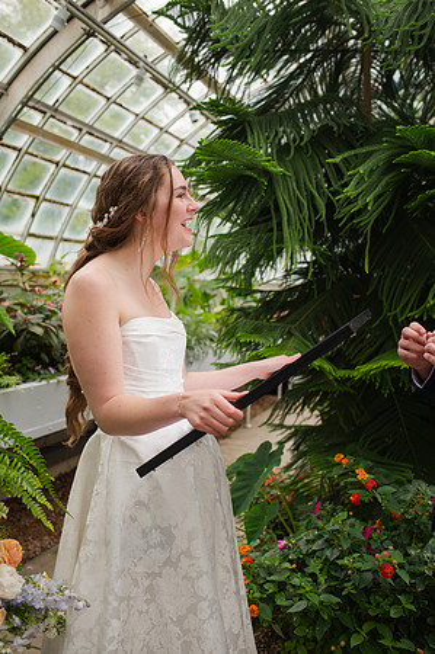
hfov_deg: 37.8
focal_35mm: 35
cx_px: 218
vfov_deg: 54.5
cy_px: 327
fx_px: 636
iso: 125
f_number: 3.2
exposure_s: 1/320
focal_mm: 35
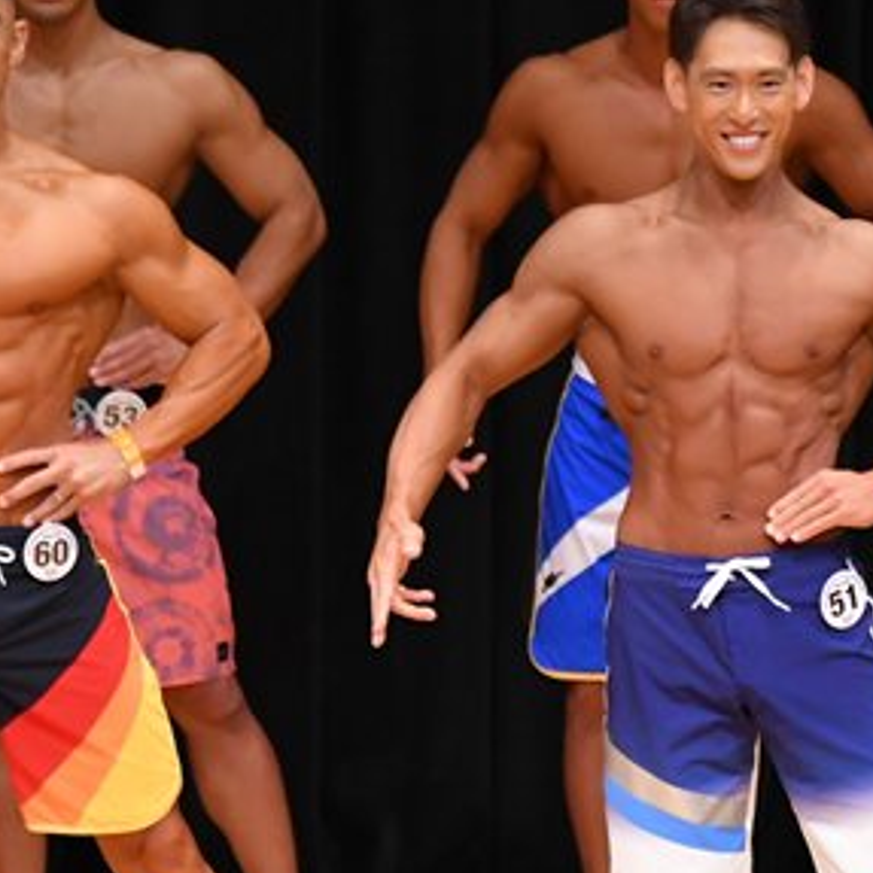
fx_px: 17690
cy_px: 575
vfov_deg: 2.8
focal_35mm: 620
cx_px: 960
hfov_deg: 2.8
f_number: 5.6
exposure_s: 1/400
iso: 4000
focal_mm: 180
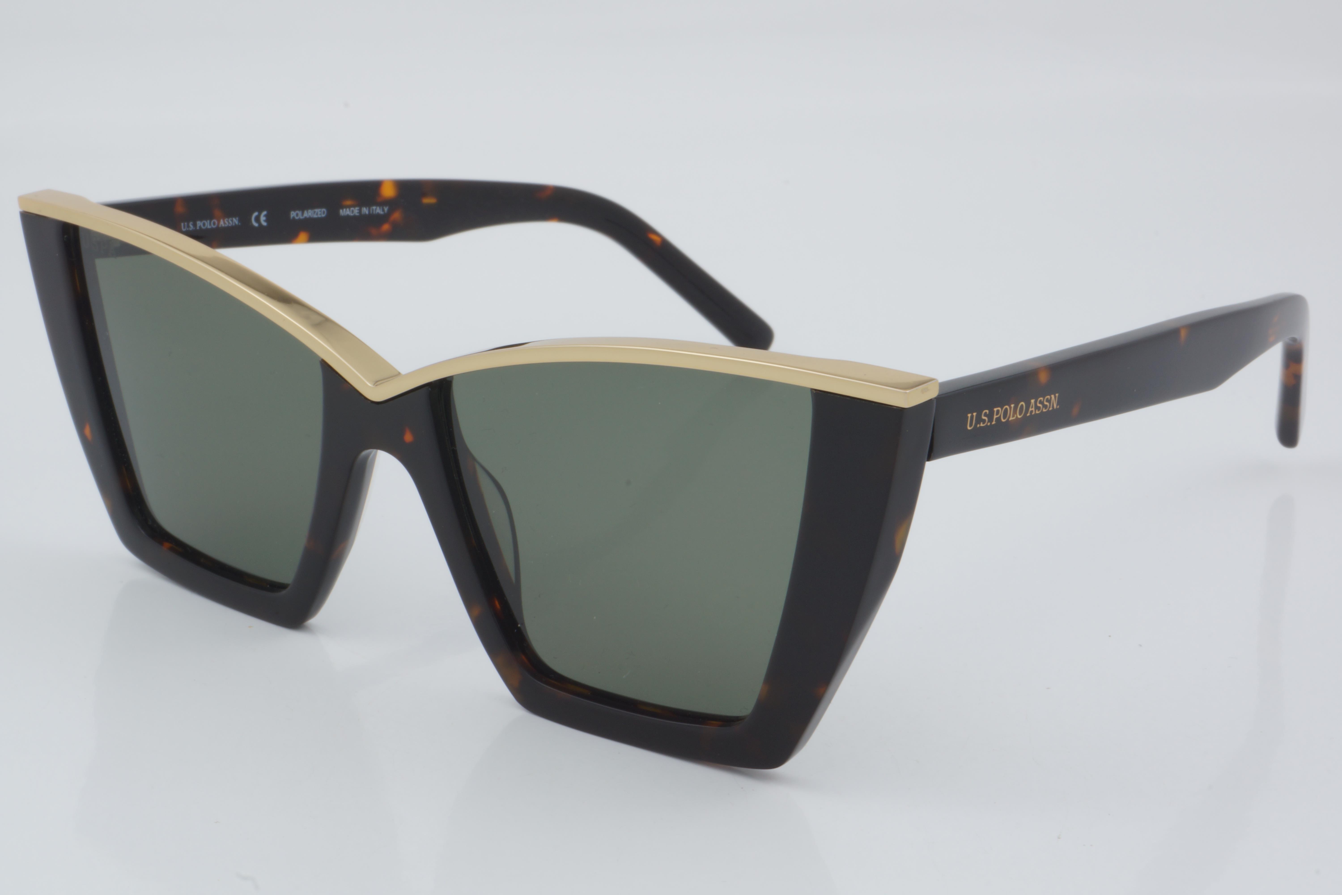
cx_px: 671
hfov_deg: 27.0
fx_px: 2796
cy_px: 448
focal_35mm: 75
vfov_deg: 18.2
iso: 100
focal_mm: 50
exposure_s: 1/3
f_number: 32
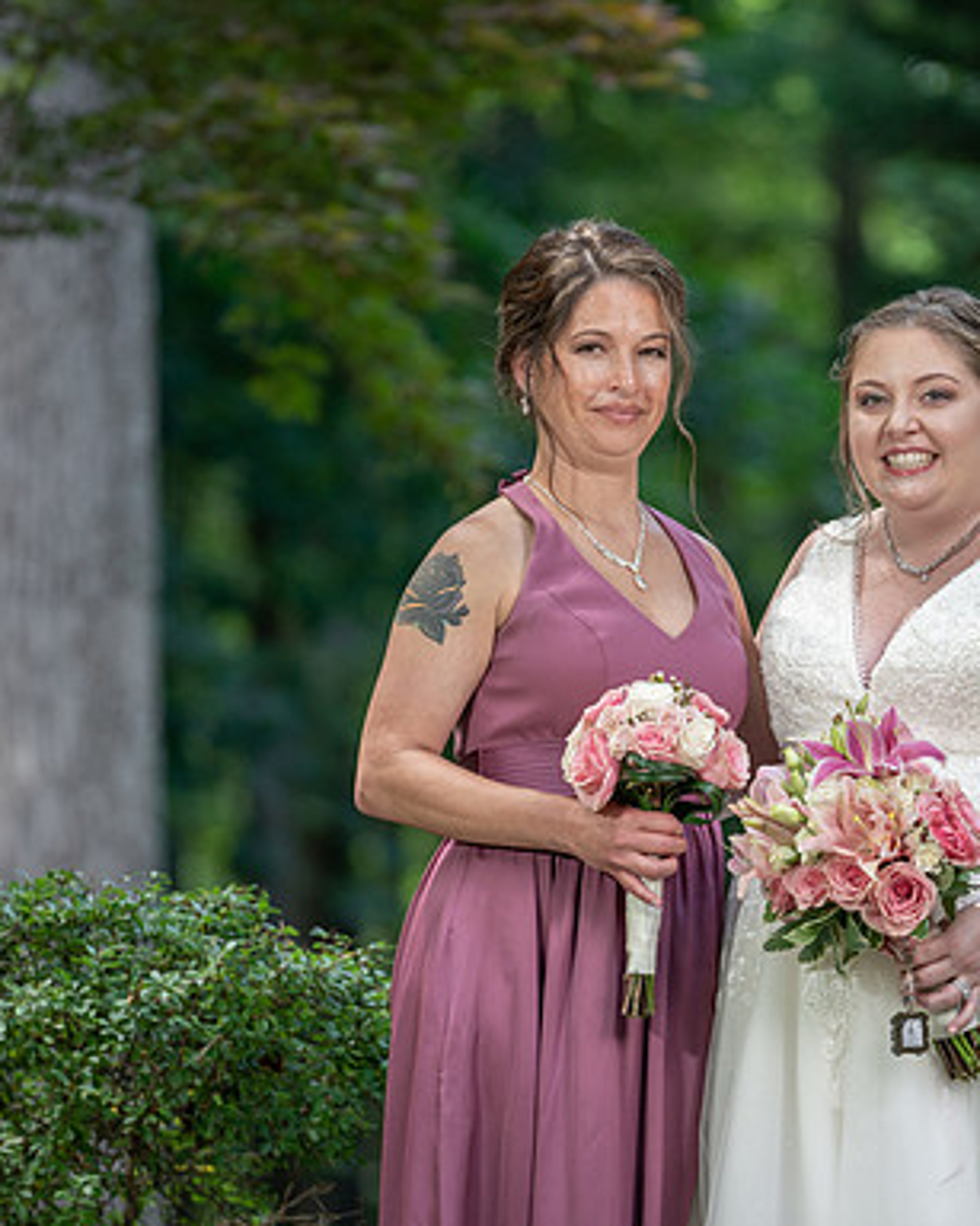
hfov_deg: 5.5
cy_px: 615
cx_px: 808
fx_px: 10192
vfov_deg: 6.9
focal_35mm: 281
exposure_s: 1/200
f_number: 4
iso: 400
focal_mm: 198
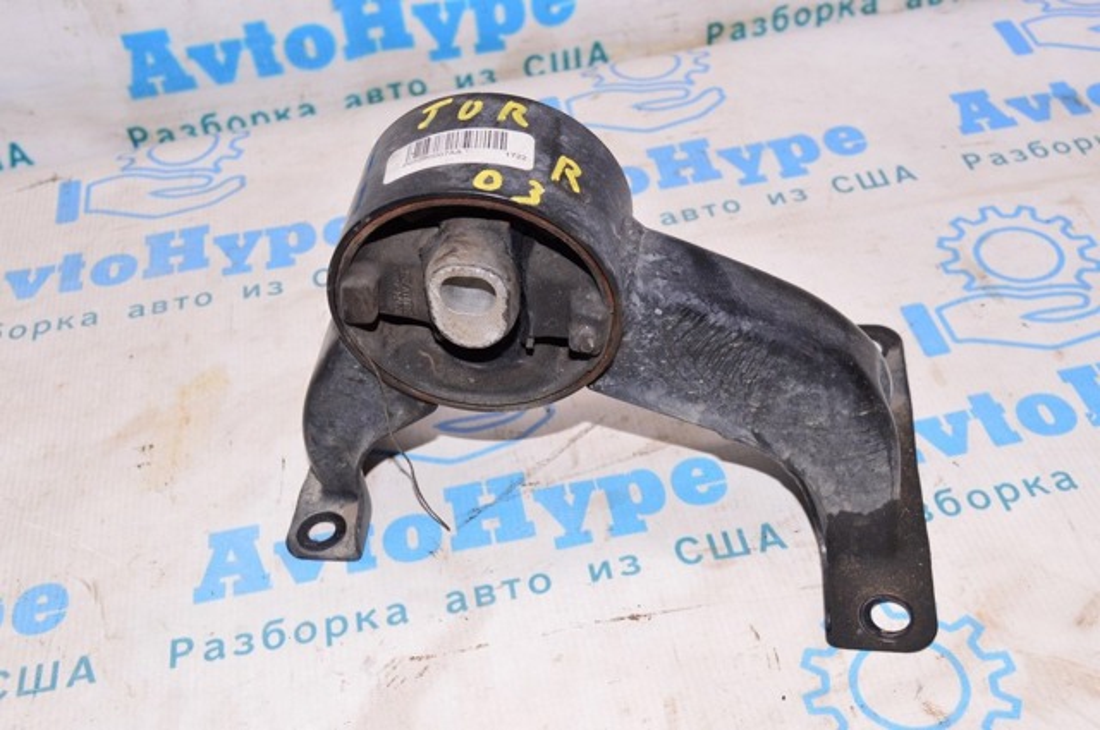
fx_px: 1327
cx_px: 550
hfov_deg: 45.0
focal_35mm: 44
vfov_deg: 30.8
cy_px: 365
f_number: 8
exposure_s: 1/160
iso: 1600
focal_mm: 29
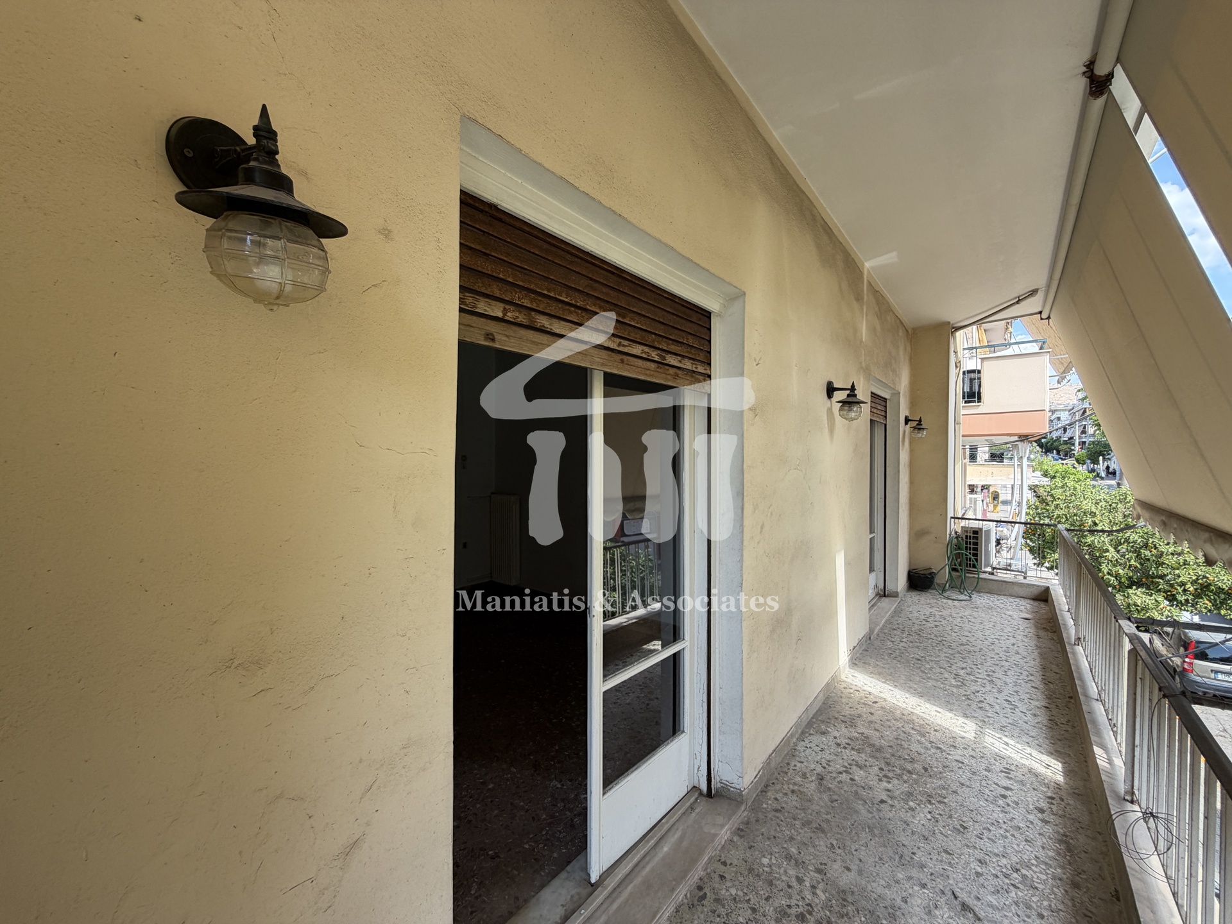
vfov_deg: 85.7
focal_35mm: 14
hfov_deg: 102.1
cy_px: 462
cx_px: 616
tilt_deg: -0.9
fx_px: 498
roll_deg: +0.4
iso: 40
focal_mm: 2.22
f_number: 2.2
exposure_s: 1/170
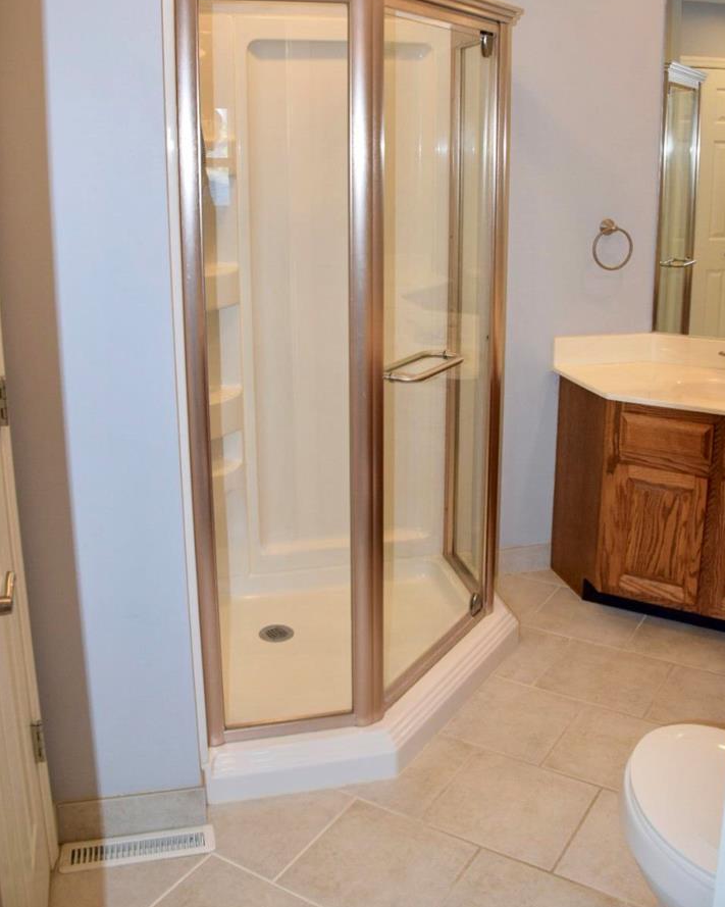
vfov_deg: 47.6
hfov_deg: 39.1
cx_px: 391
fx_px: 1019
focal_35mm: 38
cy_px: 351
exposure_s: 1/100
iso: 800
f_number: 5
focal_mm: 20
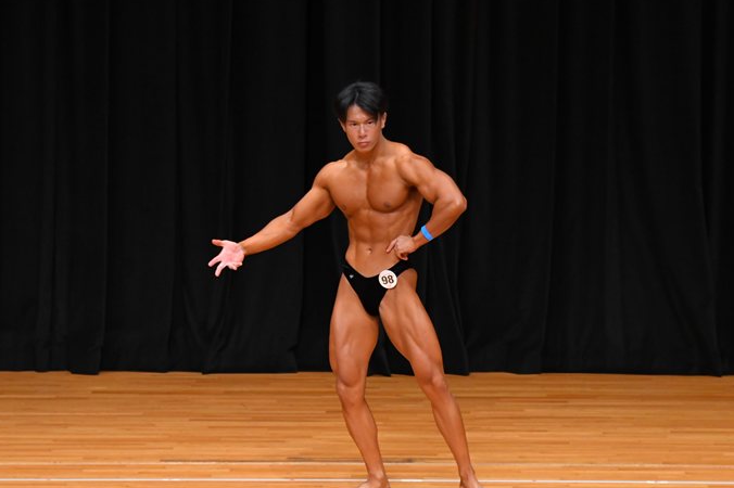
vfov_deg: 5.0
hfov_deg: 7.5
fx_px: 5604
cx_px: 343
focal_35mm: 275
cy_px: 274
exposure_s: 1/400
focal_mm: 160
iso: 3200
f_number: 5.6
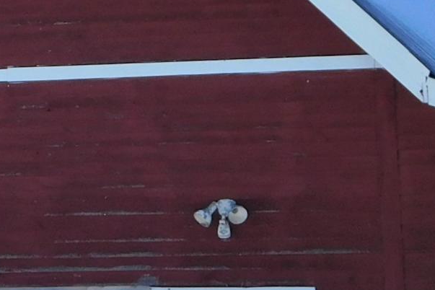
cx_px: -148
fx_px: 2815
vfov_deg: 5.9
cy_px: 84
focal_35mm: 233
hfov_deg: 8.7
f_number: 3.7
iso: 125
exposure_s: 1/1000
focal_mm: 8
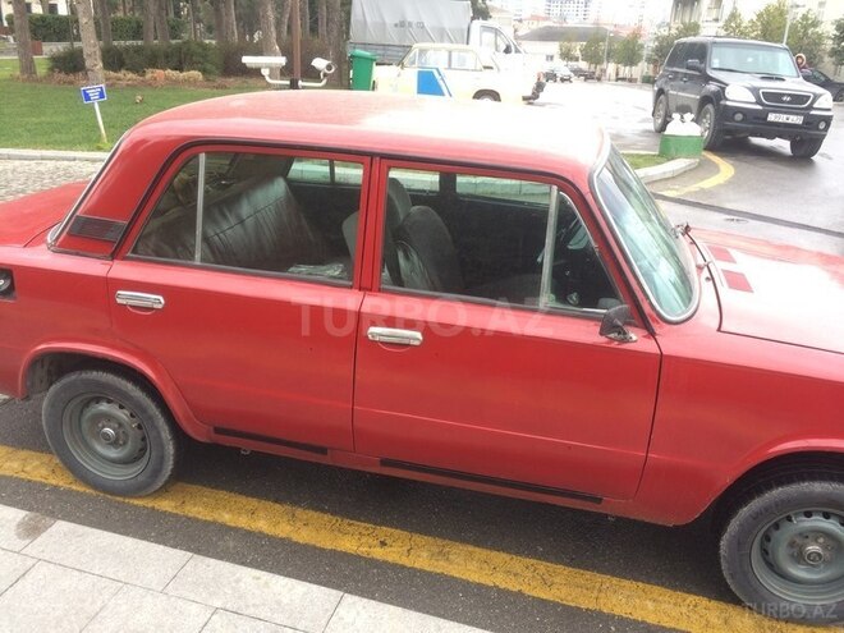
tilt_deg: -22.1
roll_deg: -1.9
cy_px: 316
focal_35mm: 29
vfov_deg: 48.2
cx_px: 422
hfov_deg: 61.7
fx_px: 707
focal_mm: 4.15
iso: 50
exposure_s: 1/50
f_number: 2.2
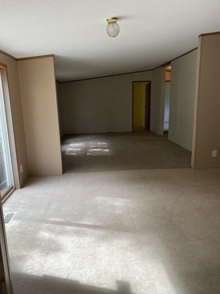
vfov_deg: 67.3
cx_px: 110
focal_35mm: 26
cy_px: 147
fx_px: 220
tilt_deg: -12.9
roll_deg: +2.4
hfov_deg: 53.1
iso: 32
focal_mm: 4.25
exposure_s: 1/135
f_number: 1.8
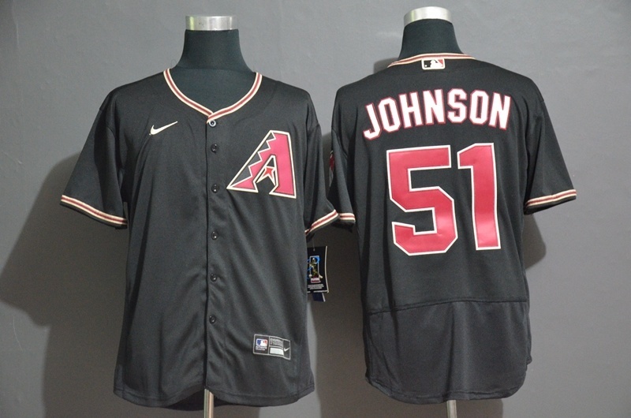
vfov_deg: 16.2
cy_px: 209
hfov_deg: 24.2
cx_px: 316
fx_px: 1469
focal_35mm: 84
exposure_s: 1/8
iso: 4000
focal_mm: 56
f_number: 4.8
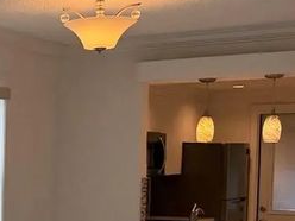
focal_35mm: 99
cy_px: 229
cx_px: -138
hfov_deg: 17.9
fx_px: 844
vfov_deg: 14.7
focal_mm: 6.76
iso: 80
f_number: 1.78
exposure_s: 1/154
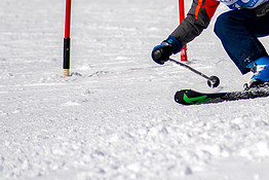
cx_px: 292
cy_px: -11
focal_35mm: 1250
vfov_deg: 1.1
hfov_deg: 1.6
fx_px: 9345
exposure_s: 1/6400
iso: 100
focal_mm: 300
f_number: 2.8
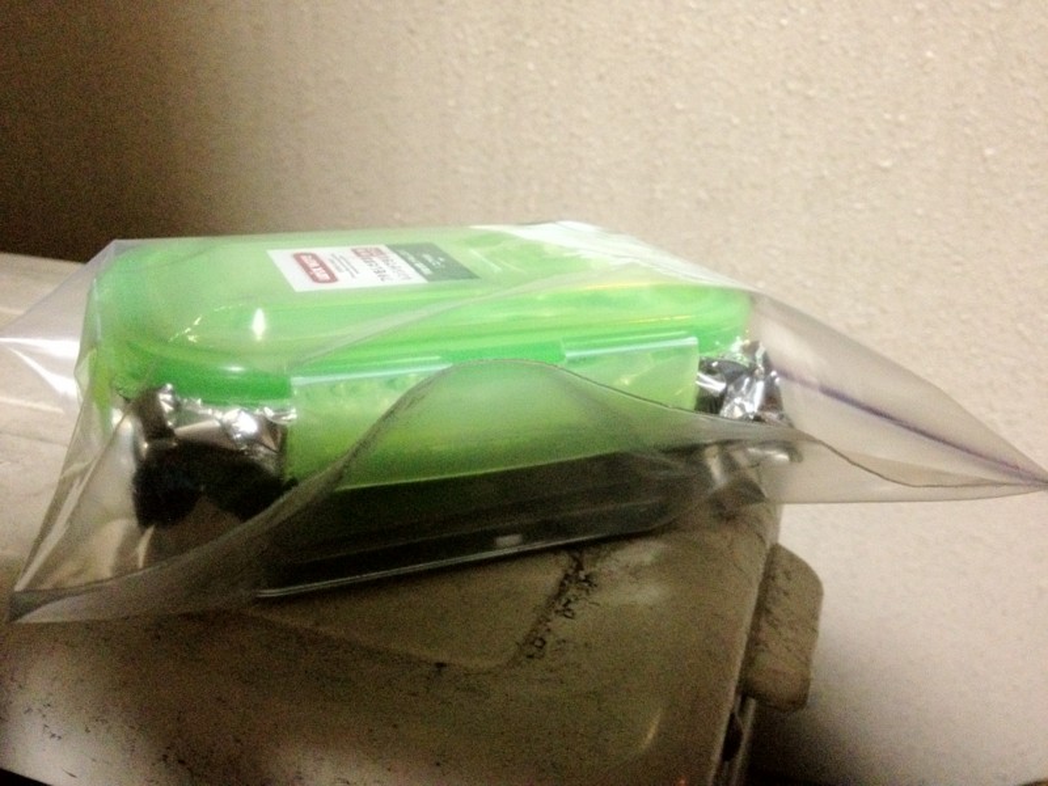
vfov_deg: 40.7
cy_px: 393
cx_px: 524
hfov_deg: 52.6
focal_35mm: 35
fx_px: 1060
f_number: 2.4
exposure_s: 1/15
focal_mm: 4.28
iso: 640
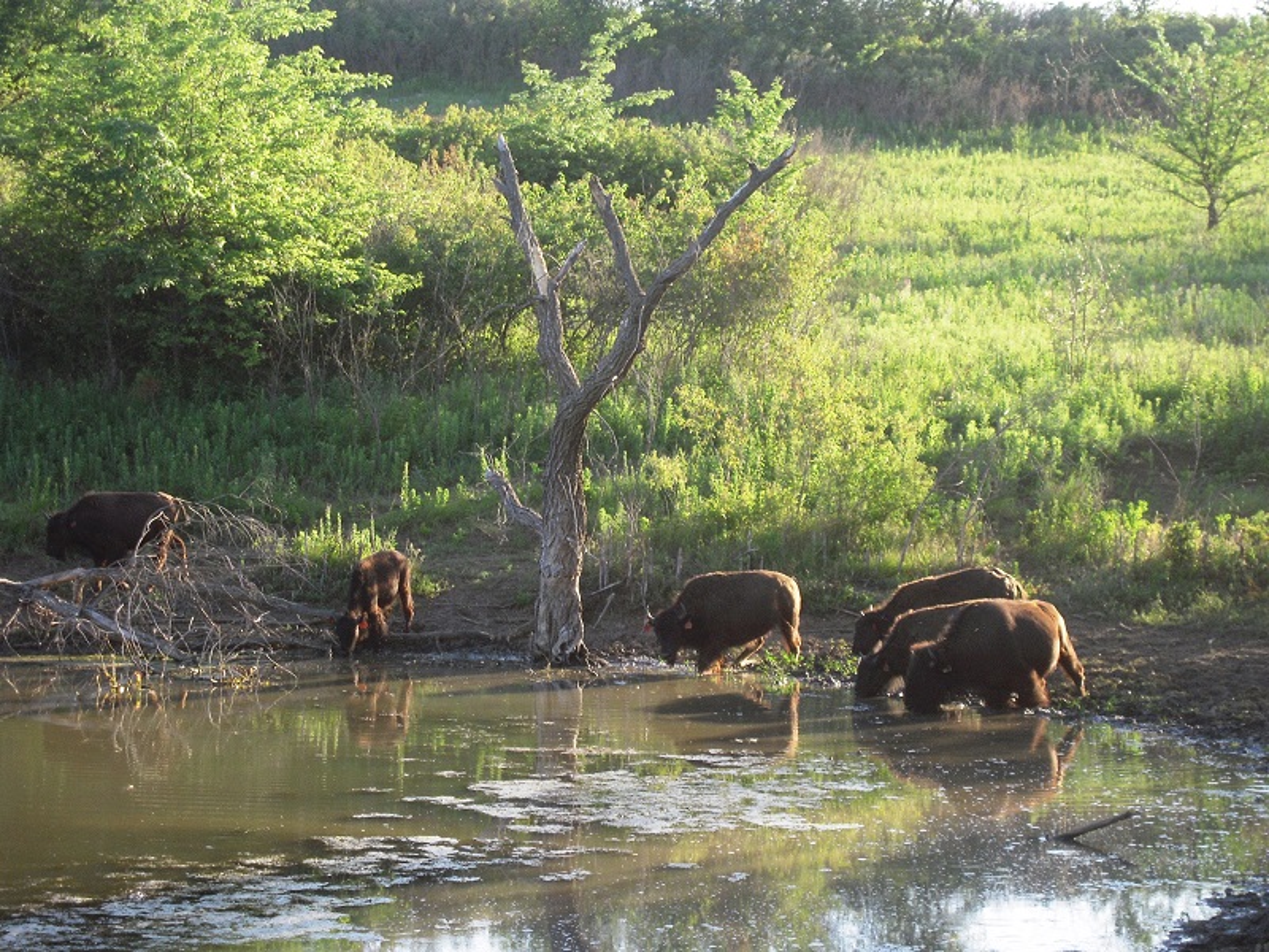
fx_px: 4106
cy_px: 476
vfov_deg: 13.2
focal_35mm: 112
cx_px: 634
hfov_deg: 17.6
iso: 125
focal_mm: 20
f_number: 5.8
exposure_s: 1/100
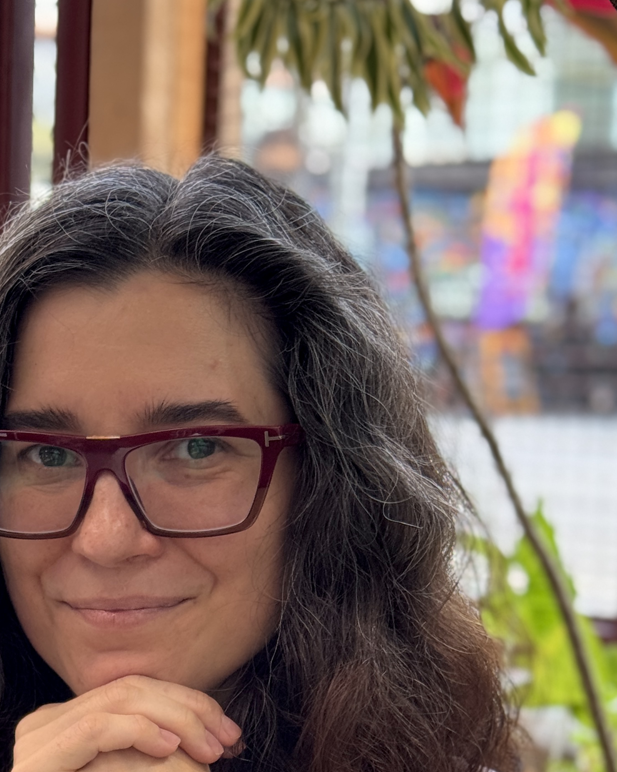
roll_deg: -2.1
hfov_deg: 15.0
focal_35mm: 102
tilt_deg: -6.9
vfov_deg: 18.4
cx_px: 161
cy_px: 733
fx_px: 2328
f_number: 1.78
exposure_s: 1/120
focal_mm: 6.76
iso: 64
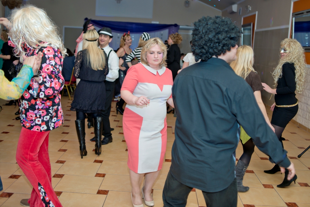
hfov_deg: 54.4
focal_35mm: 35
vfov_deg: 37.9
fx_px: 301
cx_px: 155
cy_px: 104
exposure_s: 1/320
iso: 320
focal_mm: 35
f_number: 2.8
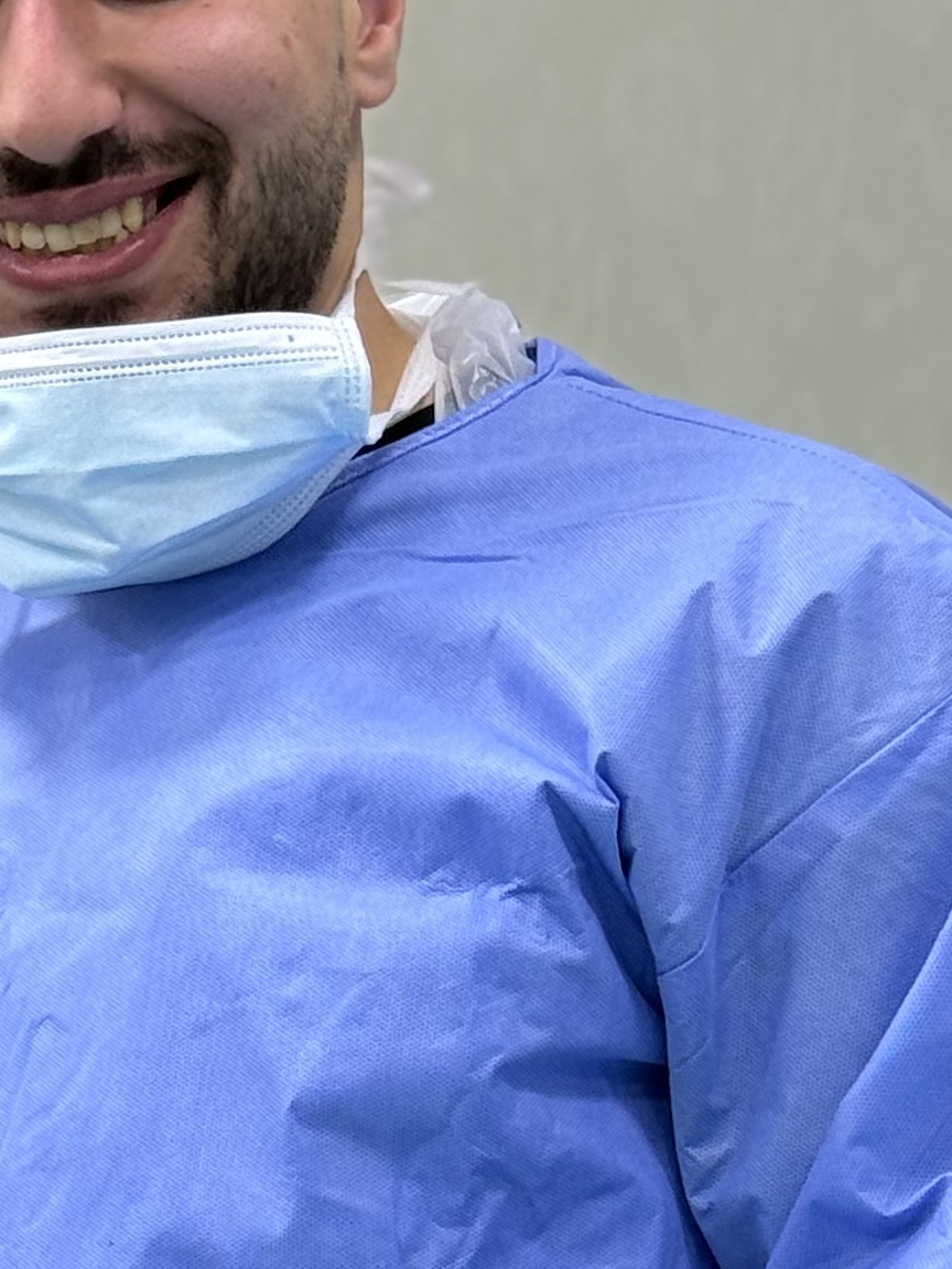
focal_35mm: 168
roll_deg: +2.4
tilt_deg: -2.0
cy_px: 1252
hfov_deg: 8.7
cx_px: -293
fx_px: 6160
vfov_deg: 11.6
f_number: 1.78
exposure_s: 1/126
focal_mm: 6.76
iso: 50
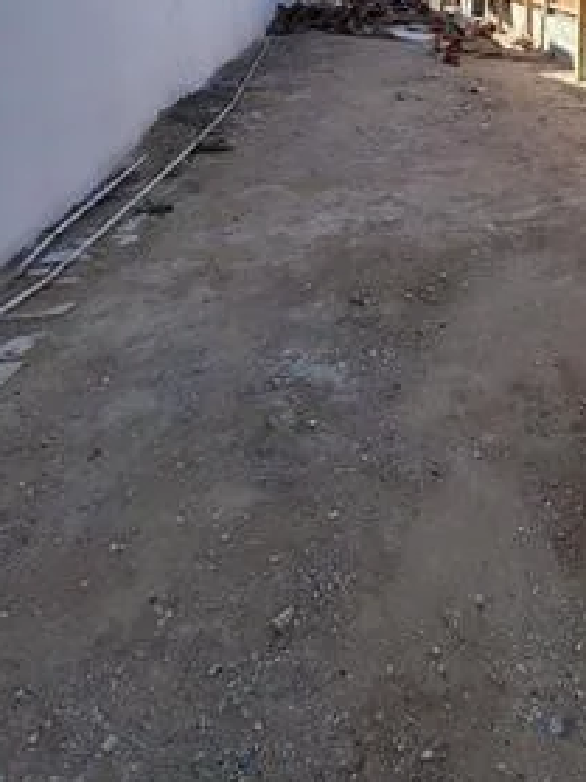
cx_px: 606
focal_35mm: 28
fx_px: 632
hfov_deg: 42.0
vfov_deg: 56.7
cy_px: 112
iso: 64
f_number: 2.2
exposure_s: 1/1099
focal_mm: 2.2
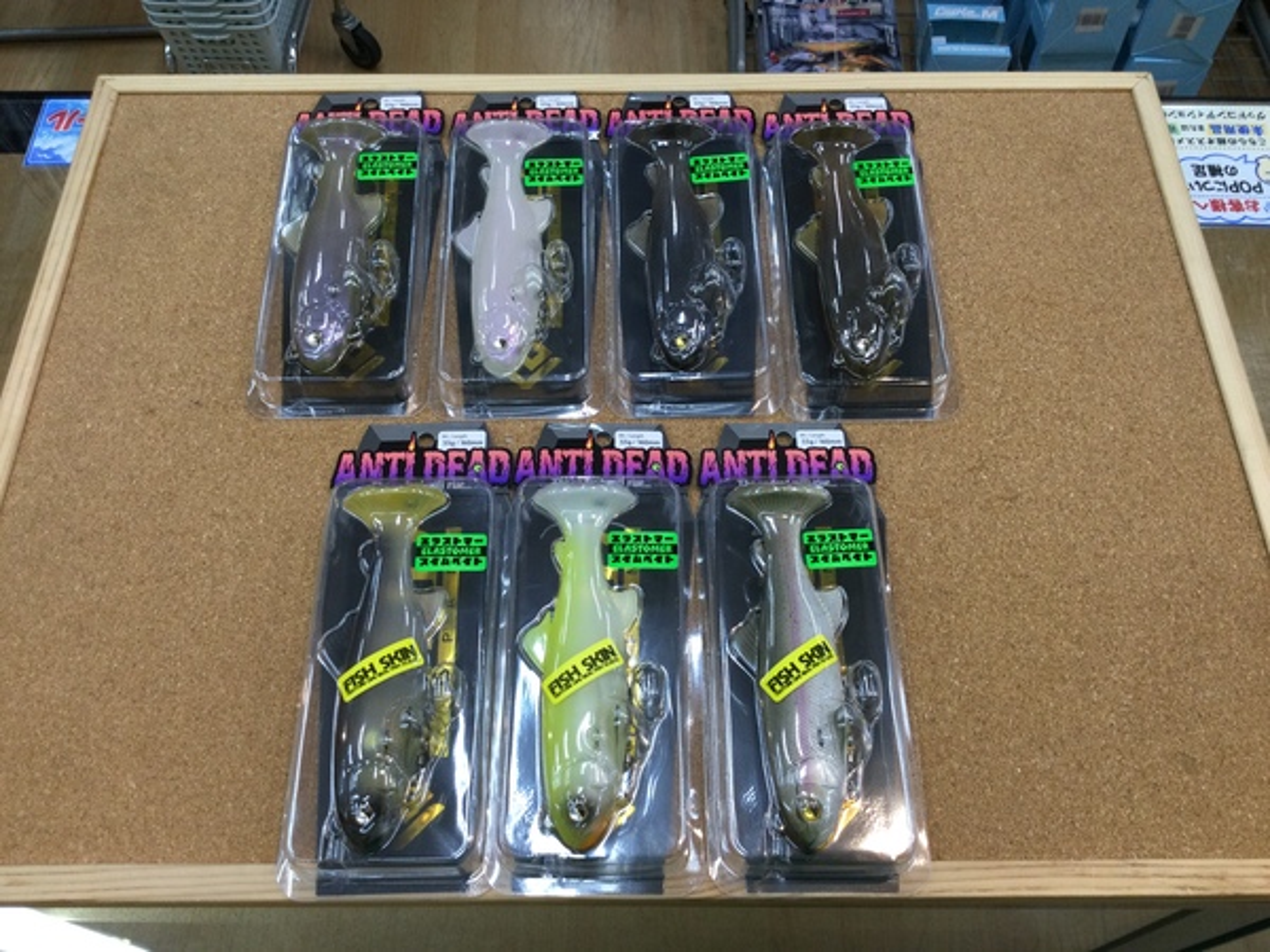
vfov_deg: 45.4
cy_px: 476
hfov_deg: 58.4
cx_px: 635
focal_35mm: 31
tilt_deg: -61.1
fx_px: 1137
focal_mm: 3.3
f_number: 2.4
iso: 25
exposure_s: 1/30
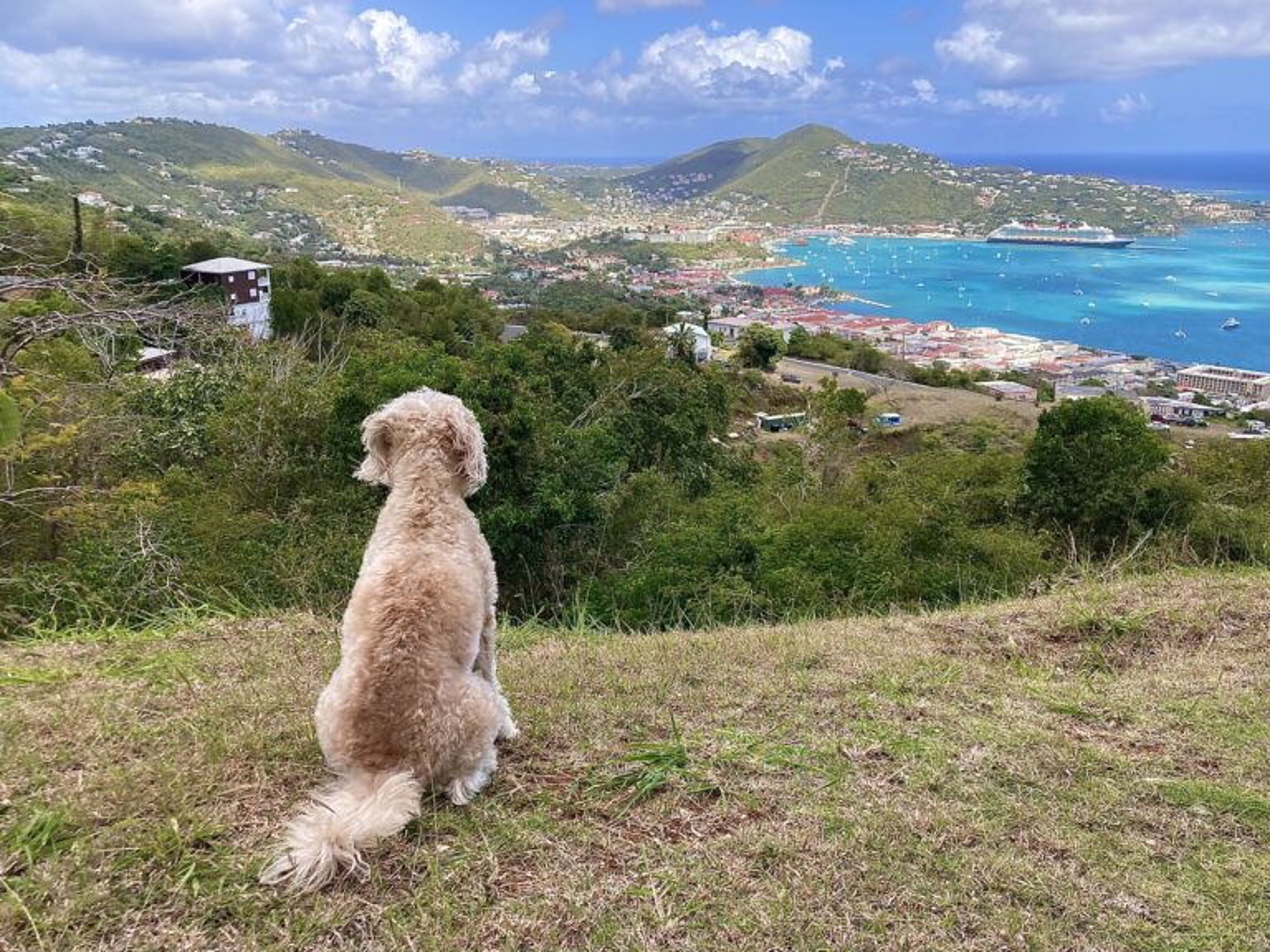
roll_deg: -1.5
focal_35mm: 28
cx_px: 635
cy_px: 476
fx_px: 1027
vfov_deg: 49.7
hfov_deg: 63.4
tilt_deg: -15.9
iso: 20
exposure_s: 1/1104
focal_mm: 3.99
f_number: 1.8
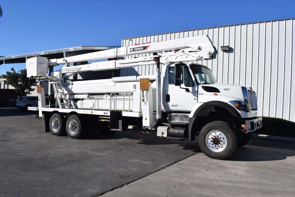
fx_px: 221
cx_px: 148
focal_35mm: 27
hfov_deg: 67.4
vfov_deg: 47.9
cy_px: 98
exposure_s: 1/500
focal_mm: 18
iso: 200
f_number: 11
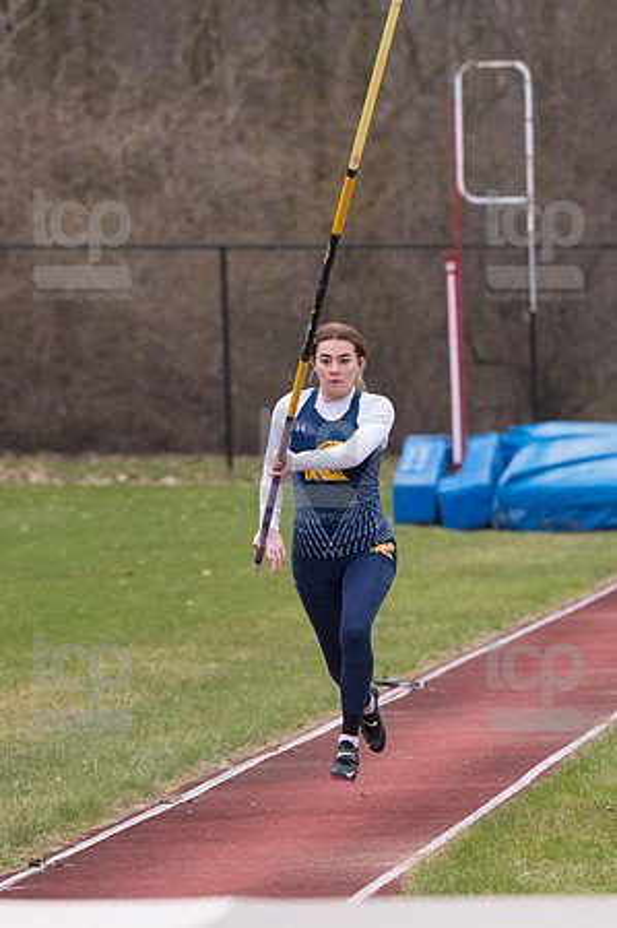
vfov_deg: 6.9
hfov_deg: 4.6
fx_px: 7730
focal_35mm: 300
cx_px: 308
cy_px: 464
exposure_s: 1/2000
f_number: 4.5
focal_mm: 200
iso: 2000
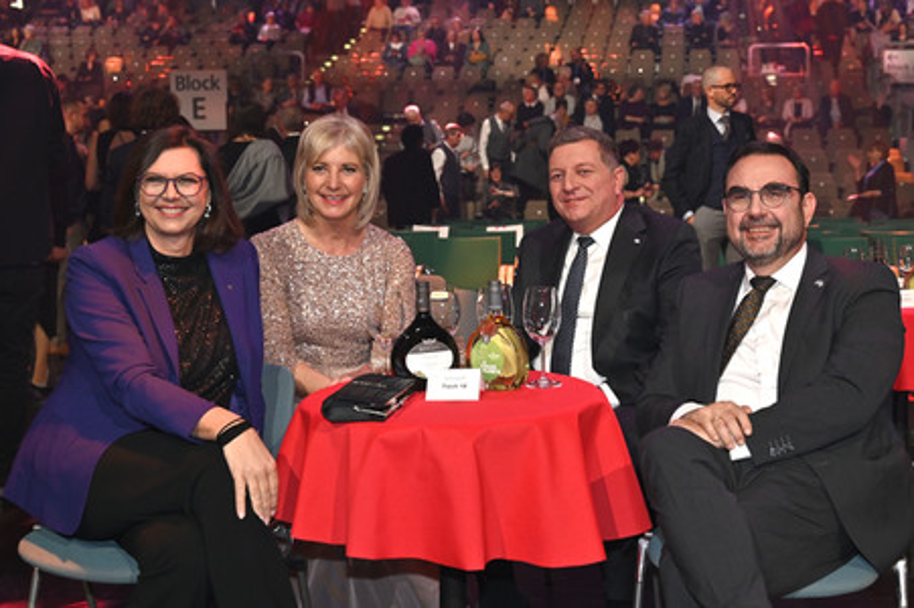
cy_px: 304
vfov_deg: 34.2
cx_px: 457
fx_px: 989
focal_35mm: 39
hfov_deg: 49.6
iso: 1250
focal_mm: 39
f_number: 4.5
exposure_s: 1/200
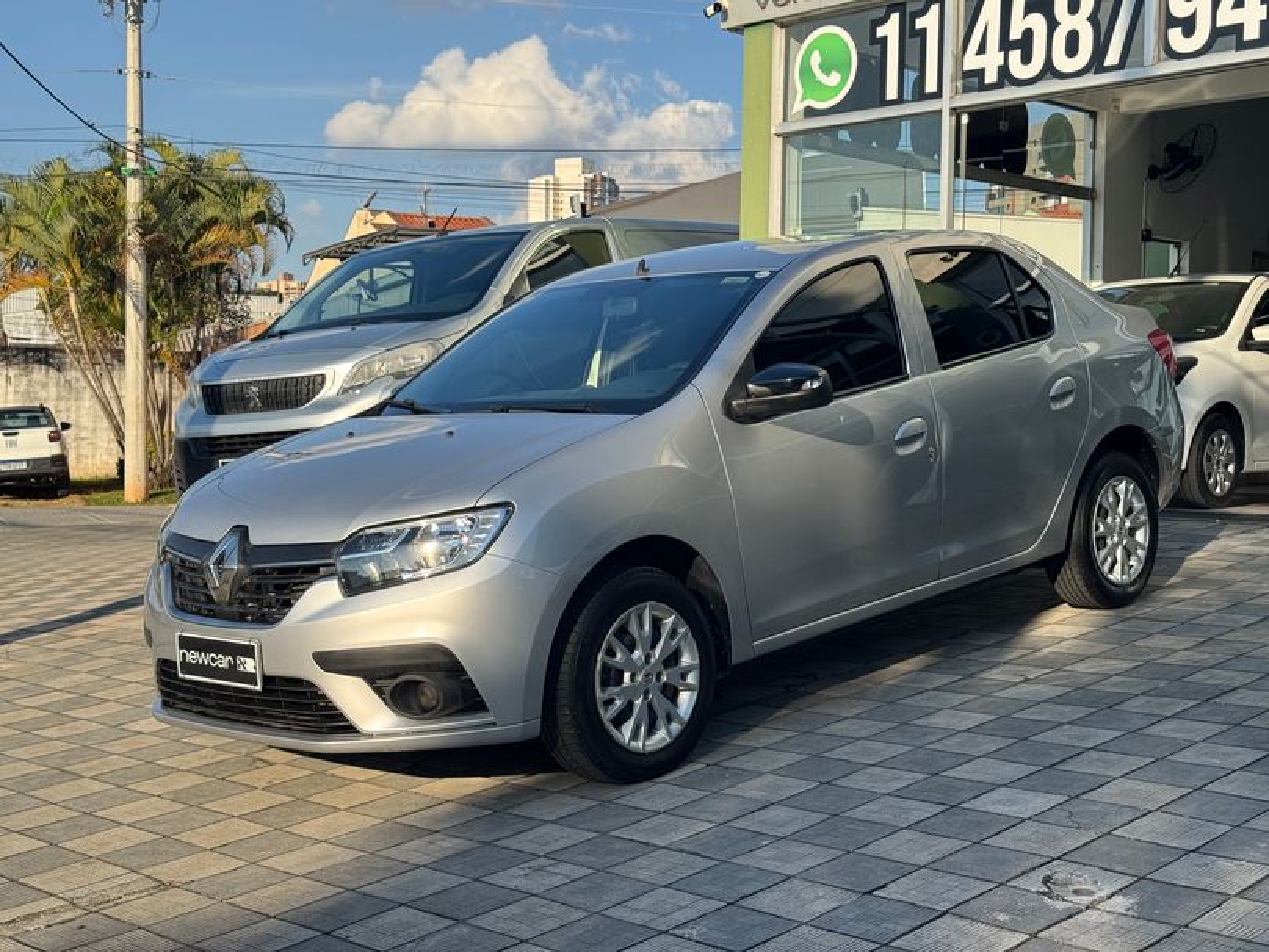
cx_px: 634
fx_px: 1760
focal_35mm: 48
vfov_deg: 30.3
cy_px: 476
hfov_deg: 39.6
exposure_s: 1/1597
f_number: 1.78
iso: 64
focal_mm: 6.76
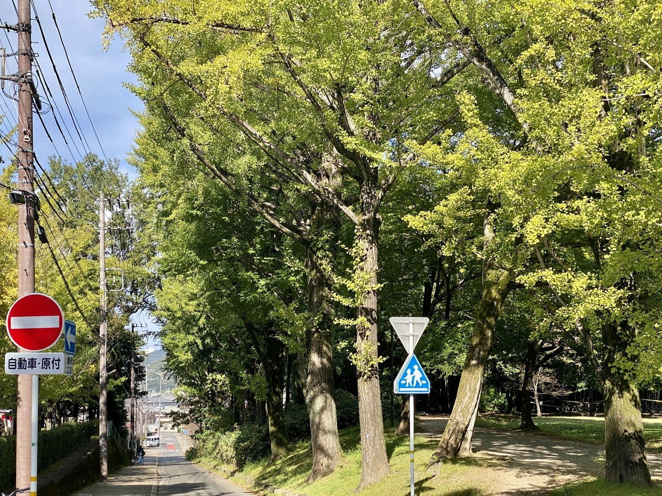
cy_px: 248
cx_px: 331
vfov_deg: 28.0
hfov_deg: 36.8
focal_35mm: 52
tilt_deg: +8.3
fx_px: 994
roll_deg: +0.1
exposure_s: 1/786
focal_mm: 6
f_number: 2
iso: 20
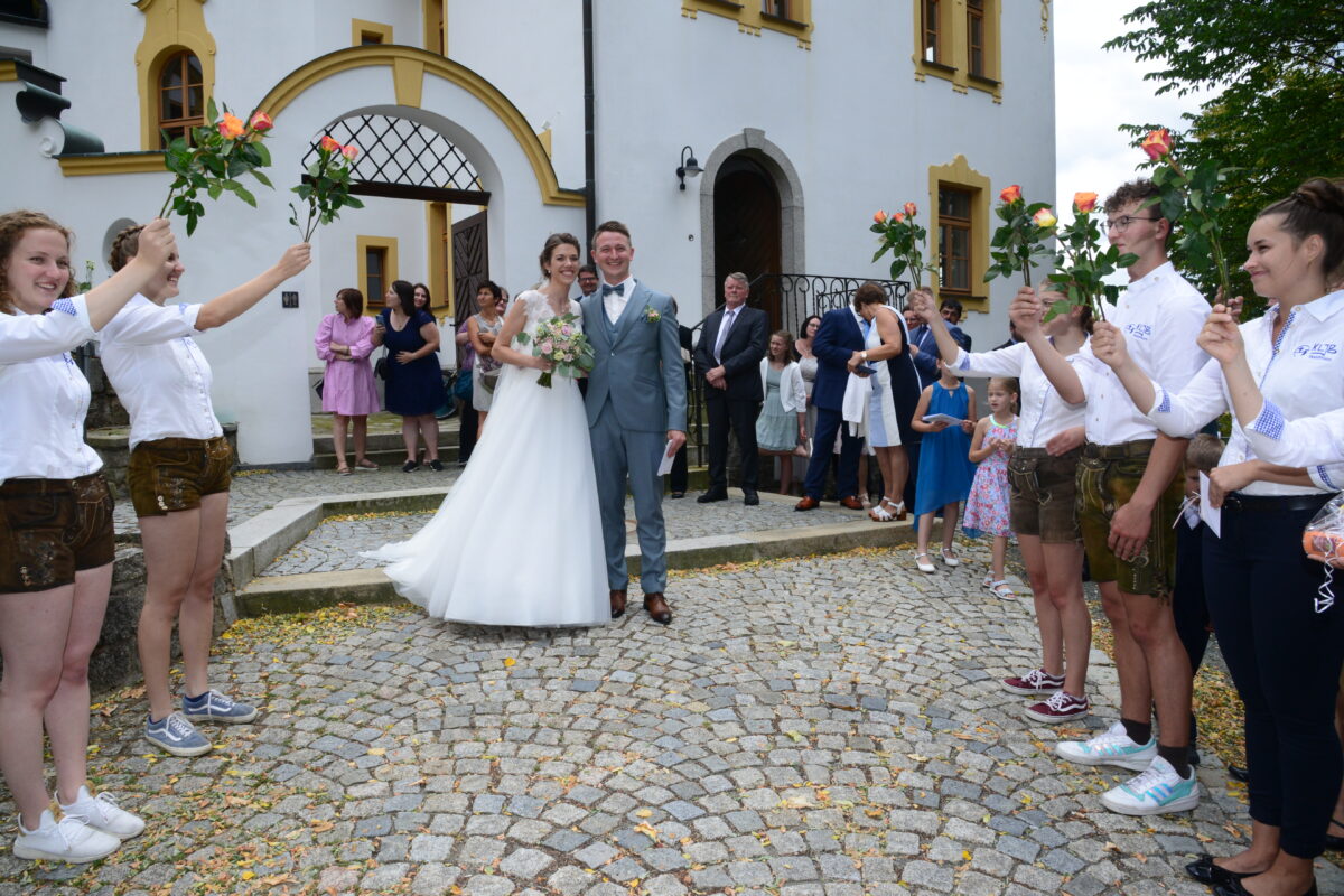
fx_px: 896
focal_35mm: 24
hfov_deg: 73.7
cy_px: 448
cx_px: 672
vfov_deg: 53.1
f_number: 18
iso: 1000
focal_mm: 24
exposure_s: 1/250
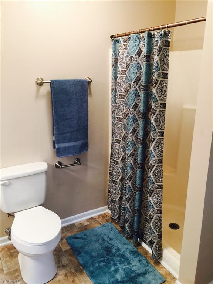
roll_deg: -0.4
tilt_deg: -15.2
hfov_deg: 48.2
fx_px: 238
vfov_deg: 61.7
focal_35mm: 29
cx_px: 106
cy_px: 142
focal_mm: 4.15
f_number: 2.2
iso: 50
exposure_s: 1/15
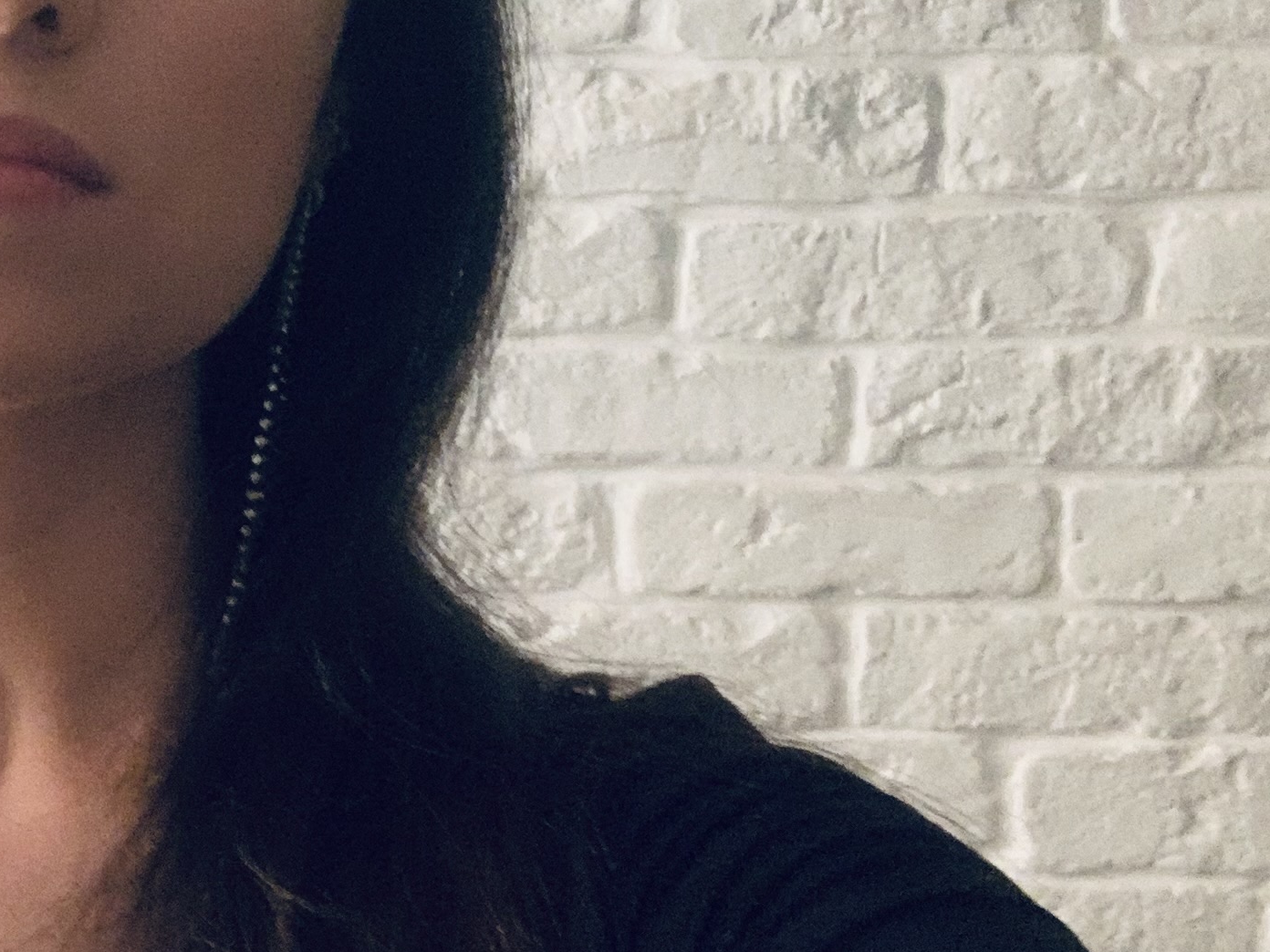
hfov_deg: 25.8
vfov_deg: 20.7
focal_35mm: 71
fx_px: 2605
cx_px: -33
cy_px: 441
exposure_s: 1/30
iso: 400
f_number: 2.2
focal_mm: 2.87
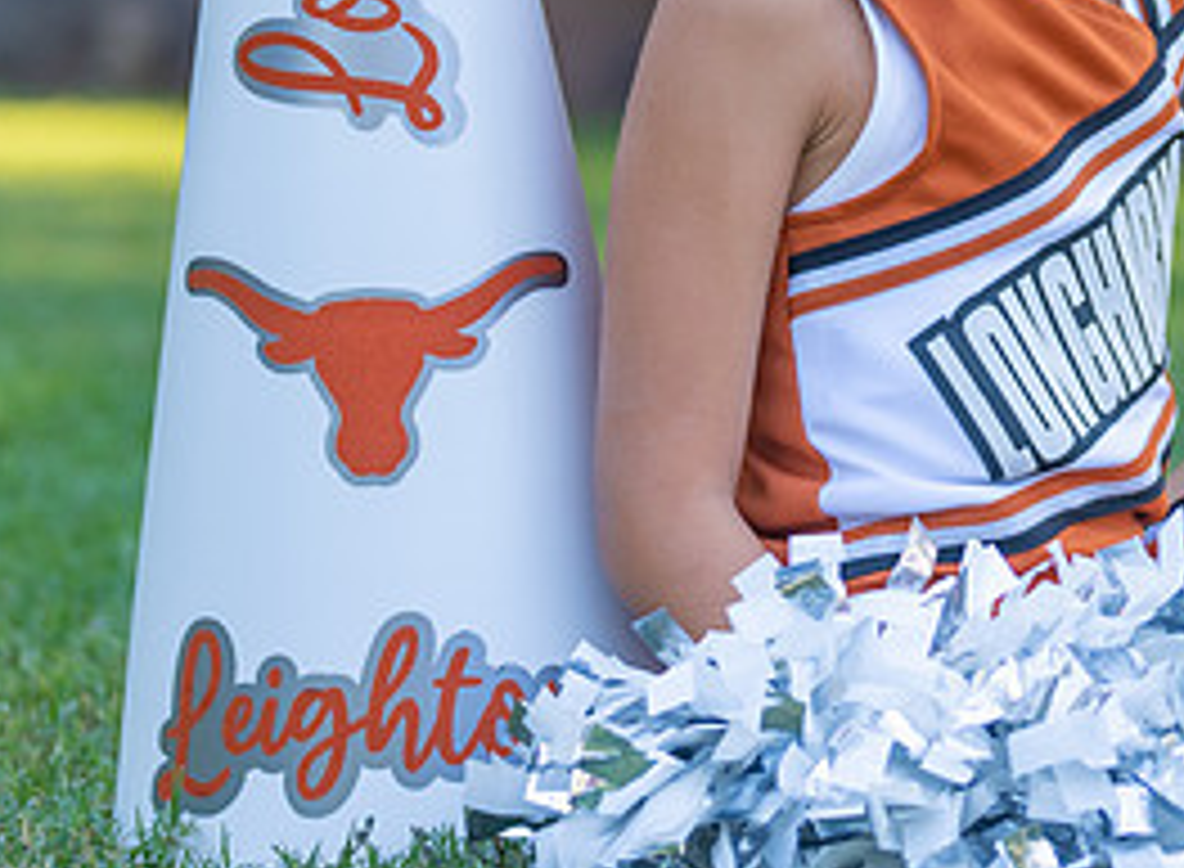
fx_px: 9266
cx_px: 1023
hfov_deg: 7.3
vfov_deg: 5.4
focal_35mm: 273
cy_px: 107
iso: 200
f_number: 2.8
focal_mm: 110
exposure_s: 1/320
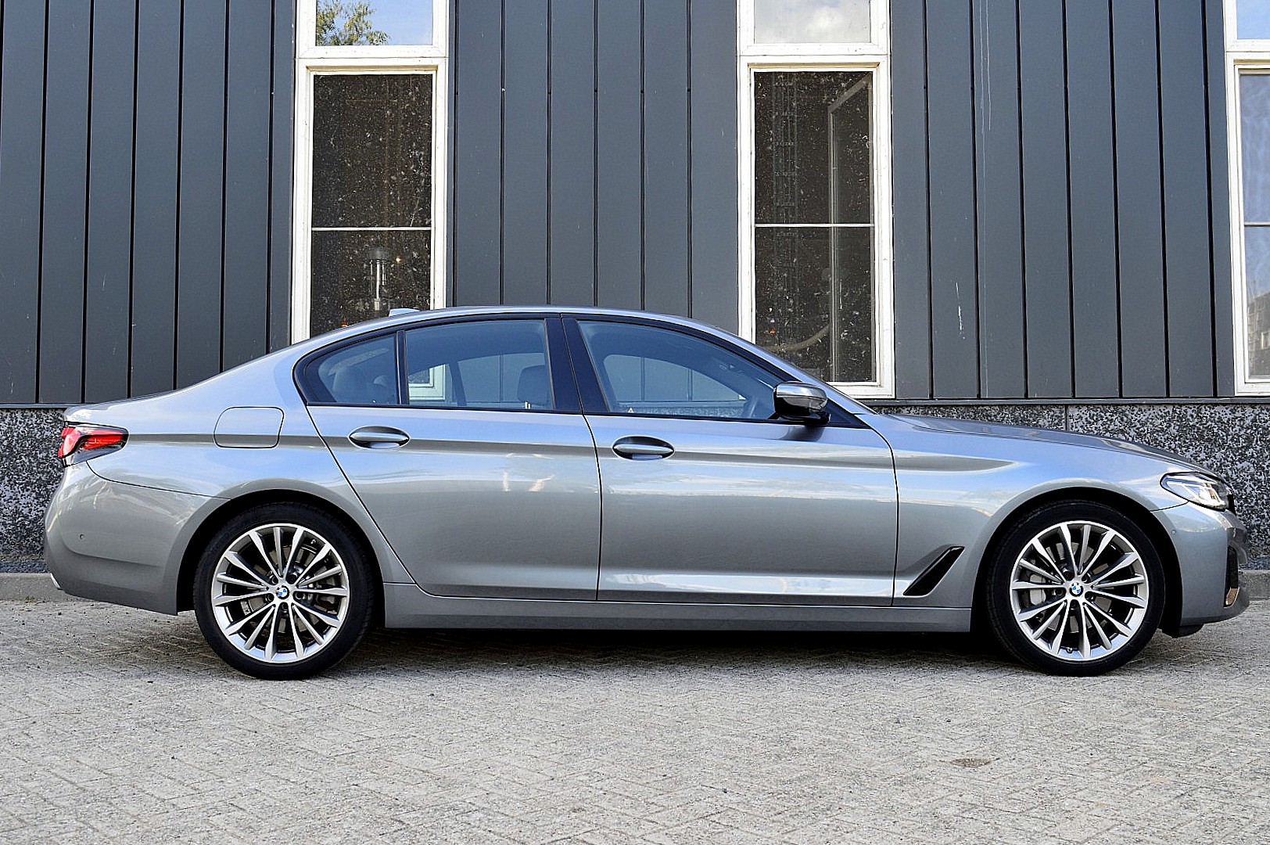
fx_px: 1216
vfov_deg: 38.3
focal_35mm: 34
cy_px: 422
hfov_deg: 55.1
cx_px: 635
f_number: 9
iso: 400
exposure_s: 1/100
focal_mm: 23
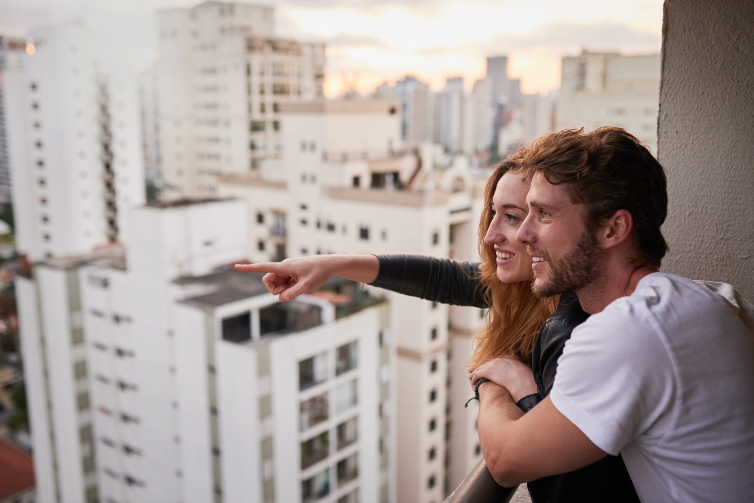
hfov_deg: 54.4
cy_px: 252
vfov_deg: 37.9
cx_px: 377
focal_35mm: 35
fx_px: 733
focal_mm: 35
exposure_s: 1/160
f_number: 2.5
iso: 400
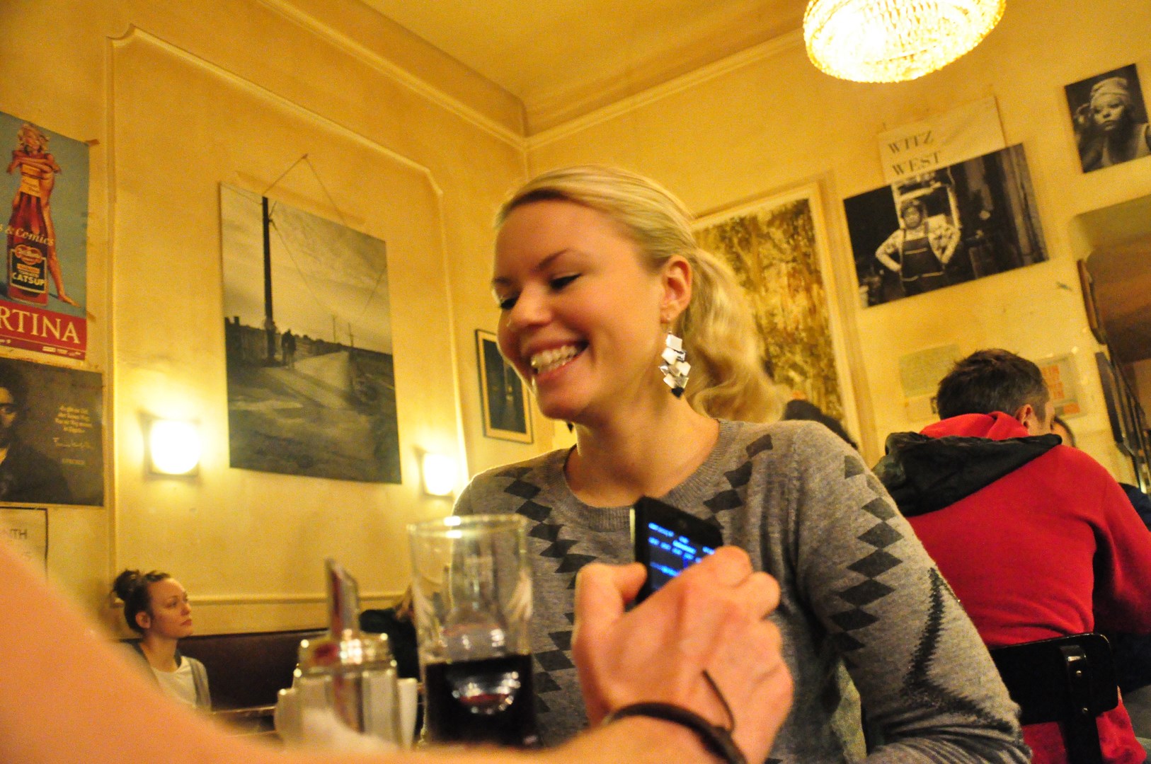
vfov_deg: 39.9
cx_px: 576
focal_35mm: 33
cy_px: 382
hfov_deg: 57.3
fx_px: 1054
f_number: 4
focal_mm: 22
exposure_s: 1/13
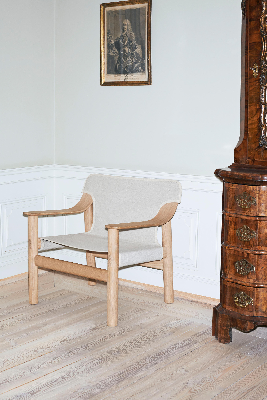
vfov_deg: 34.5
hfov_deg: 23.4
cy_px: 200
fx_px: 645
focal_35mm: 58
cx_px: 134
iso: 500
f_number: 9
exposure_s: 1/200
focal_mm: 58
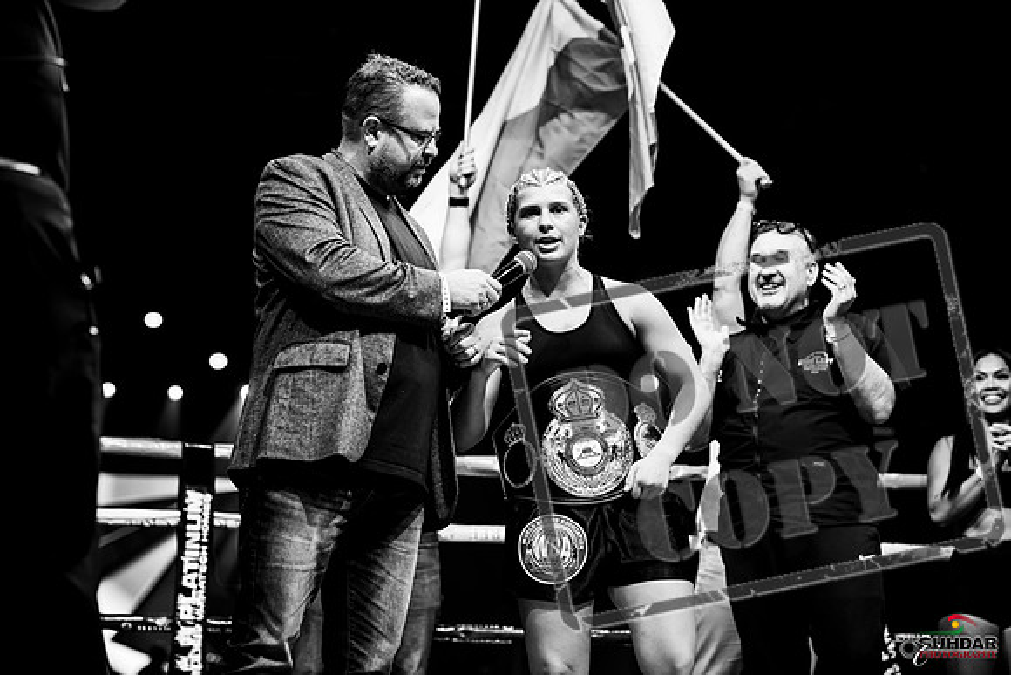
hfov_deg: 28.8
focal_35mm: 70
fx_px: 1966
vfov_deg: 19.5
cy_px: 338
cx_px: 506
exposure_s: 1/400
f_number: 2.8
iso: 2000
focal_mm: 70
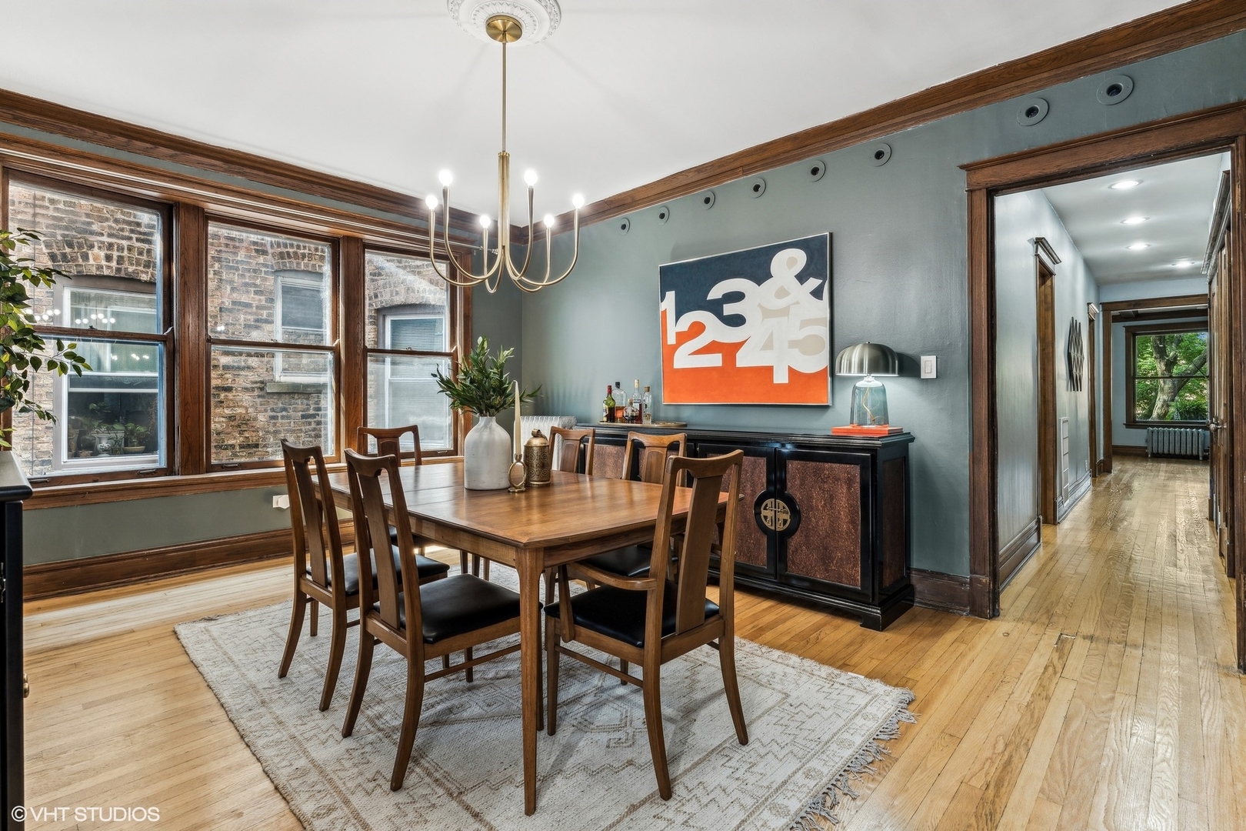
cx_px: 623
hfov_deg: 96.7
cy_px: 416
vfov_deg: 73.7
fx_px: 554
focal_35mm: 16
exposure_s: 1/20
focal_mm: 16
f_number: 8
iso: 320
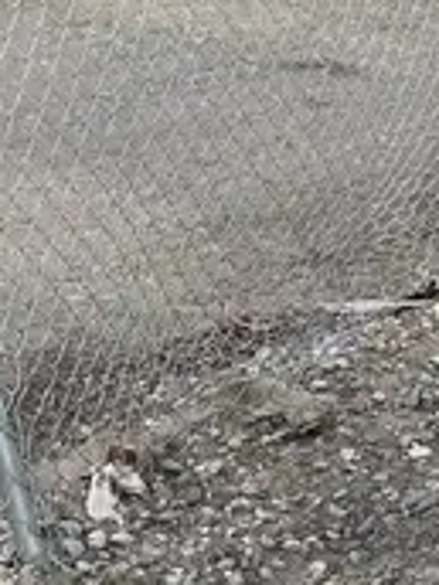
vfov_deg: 17.6
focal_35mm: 111
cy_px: 158
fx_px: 1877
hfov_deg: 12.2
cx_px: 800
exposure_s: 1/796
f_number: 1.6
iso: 32
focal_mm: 4.2
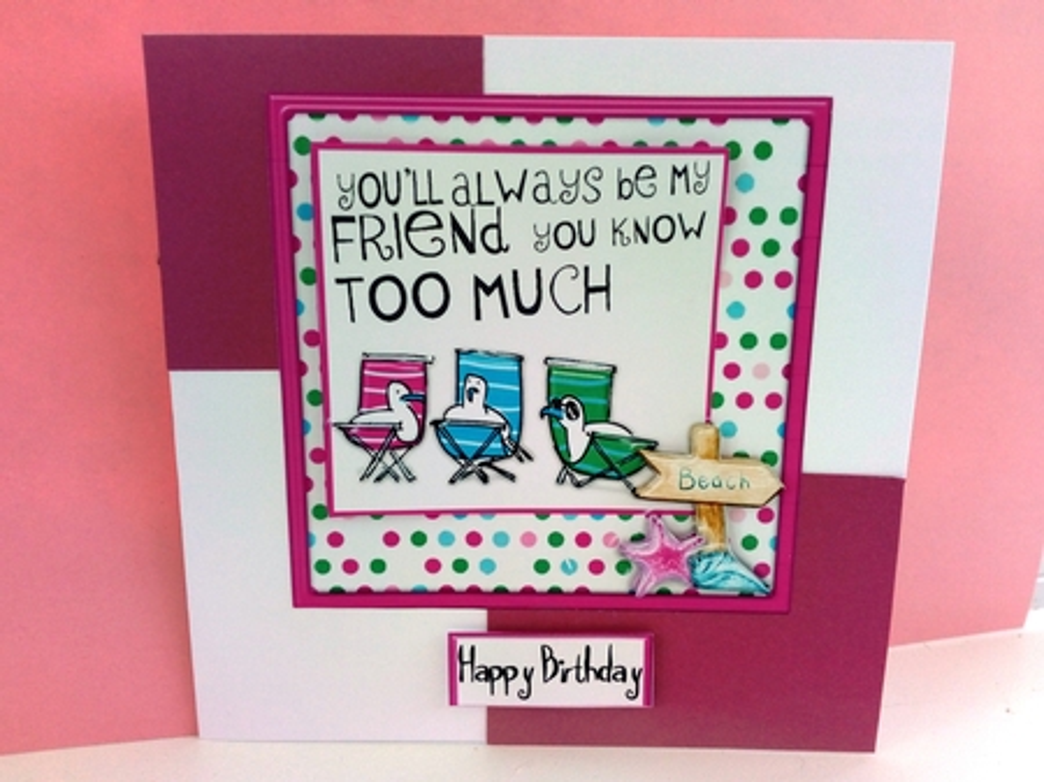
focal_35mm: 27
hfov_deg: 65.4
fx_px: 814
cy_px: 391
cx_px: 522
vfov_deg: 51.3
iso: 246
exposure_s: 1/100
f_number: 2
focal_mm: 3.5
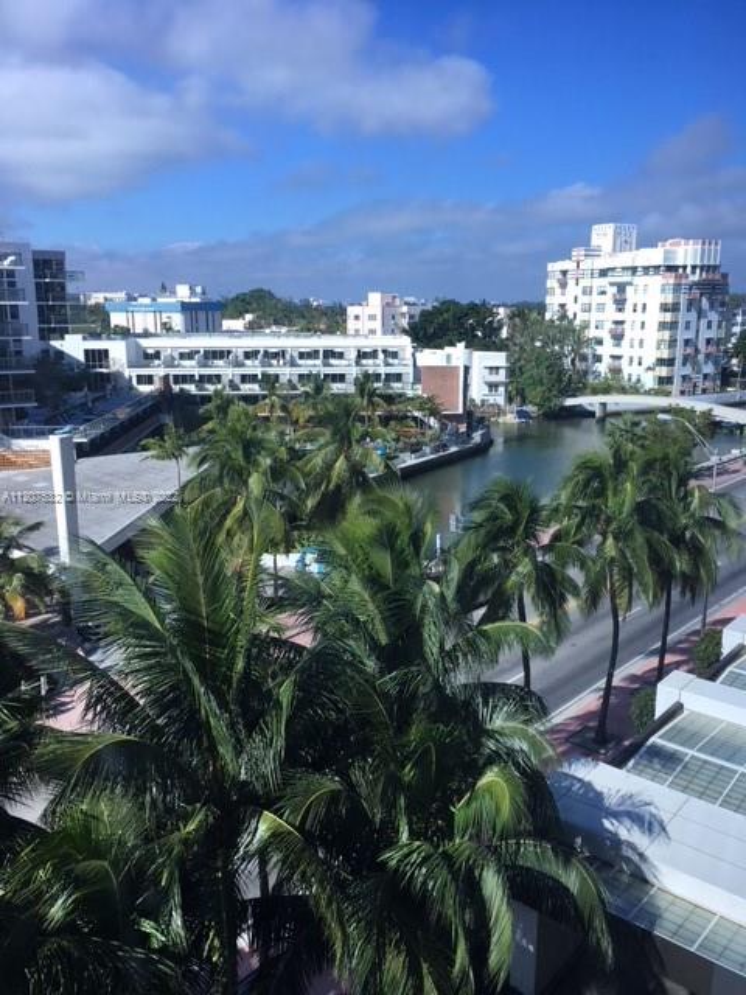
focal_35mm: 29
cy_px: 498
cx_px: 373
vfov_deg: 61.7
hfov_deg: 48.2
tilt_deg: -13.2
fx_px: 833
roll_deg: -0.1
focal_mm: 4.15
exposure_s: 1/334
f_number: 2.2
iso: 25
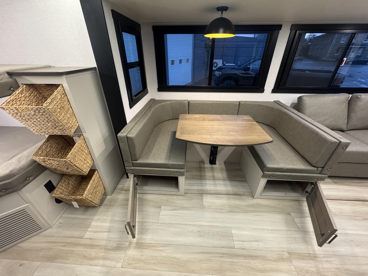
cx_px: 184
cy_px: 138
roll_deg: -0.5
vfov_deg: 85.7
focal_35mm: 14
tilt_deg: -30.1
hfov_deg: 102.1
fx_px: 149
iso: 320
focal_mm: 2.22
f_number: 2.2
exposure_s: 1/44
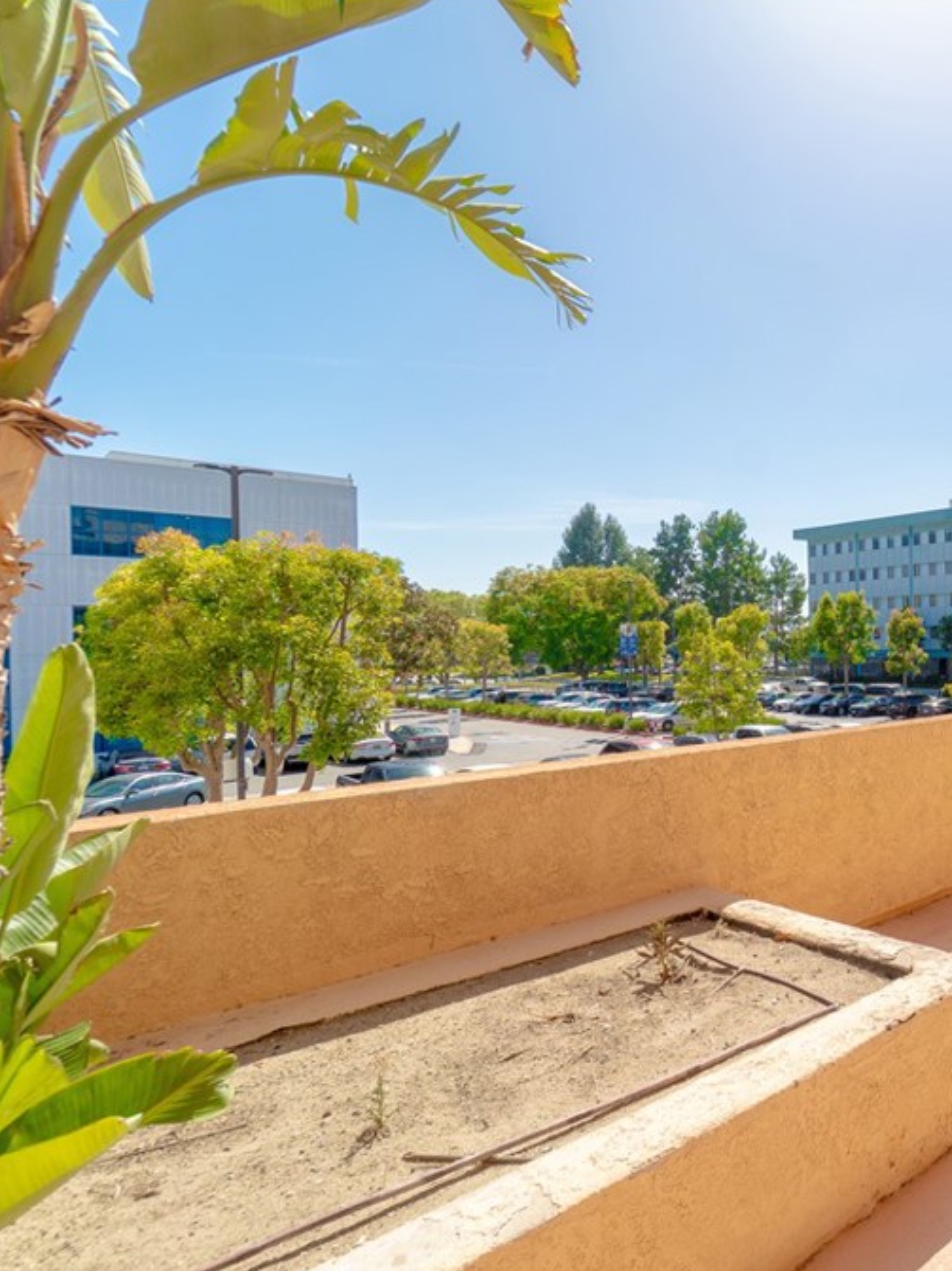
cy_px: 631
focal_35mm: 22
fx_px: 807
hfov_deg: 50.6
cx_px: 929
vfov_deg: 76.4
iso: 100
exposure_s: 1/400
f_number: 7.1
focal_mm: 10
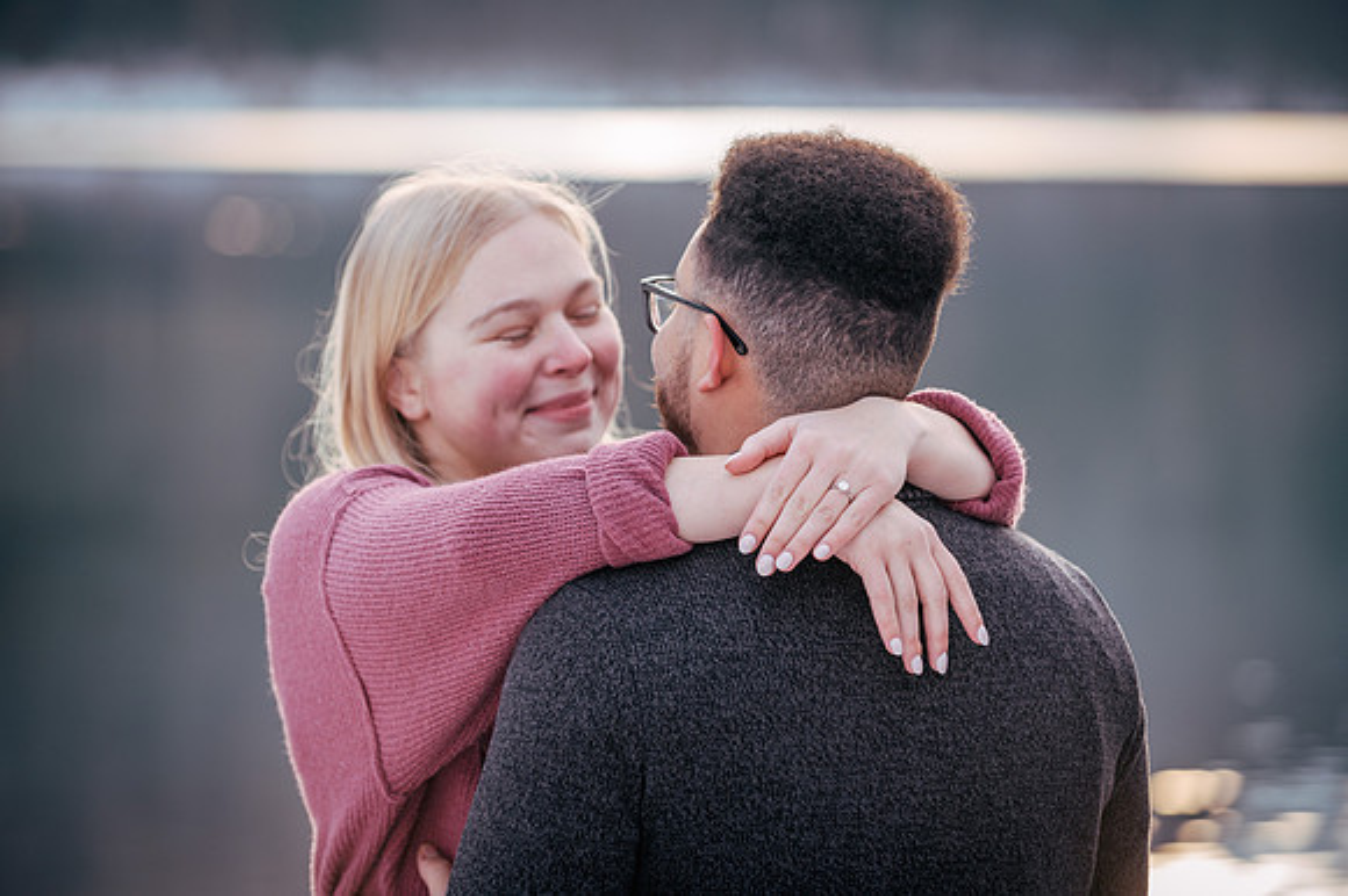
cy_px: 448
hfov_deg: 12.8
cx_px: 674
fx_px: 6000
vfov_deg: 8.6
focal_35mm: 160
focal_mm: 155
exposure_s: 1/400
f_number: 4
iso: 250
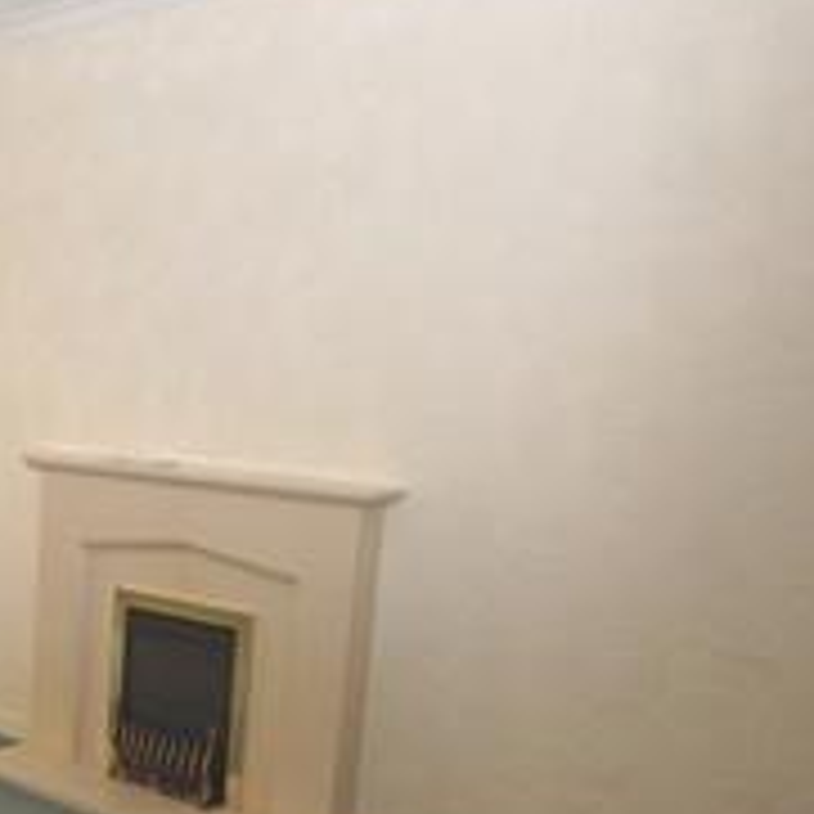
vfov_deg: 36.7
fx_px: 1197
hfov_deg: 31.6
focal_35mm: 45
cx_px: -153
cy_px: 607
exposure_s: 1/60
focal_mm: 10
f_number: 4
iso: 250
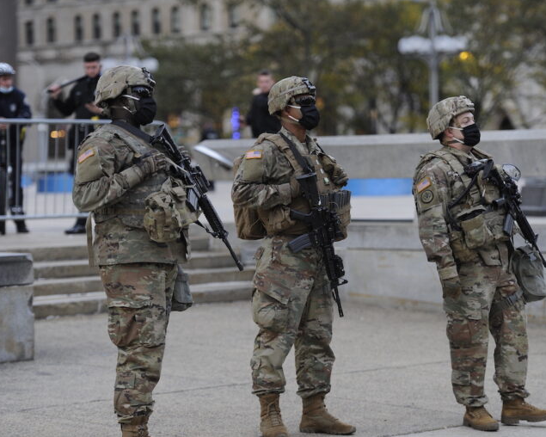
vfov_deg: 12.1
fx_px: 2052
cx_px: 309
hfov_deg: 15.2
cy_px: 218
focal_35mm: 127
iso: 1000
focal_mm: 112
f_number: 2.8
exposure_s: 1/200
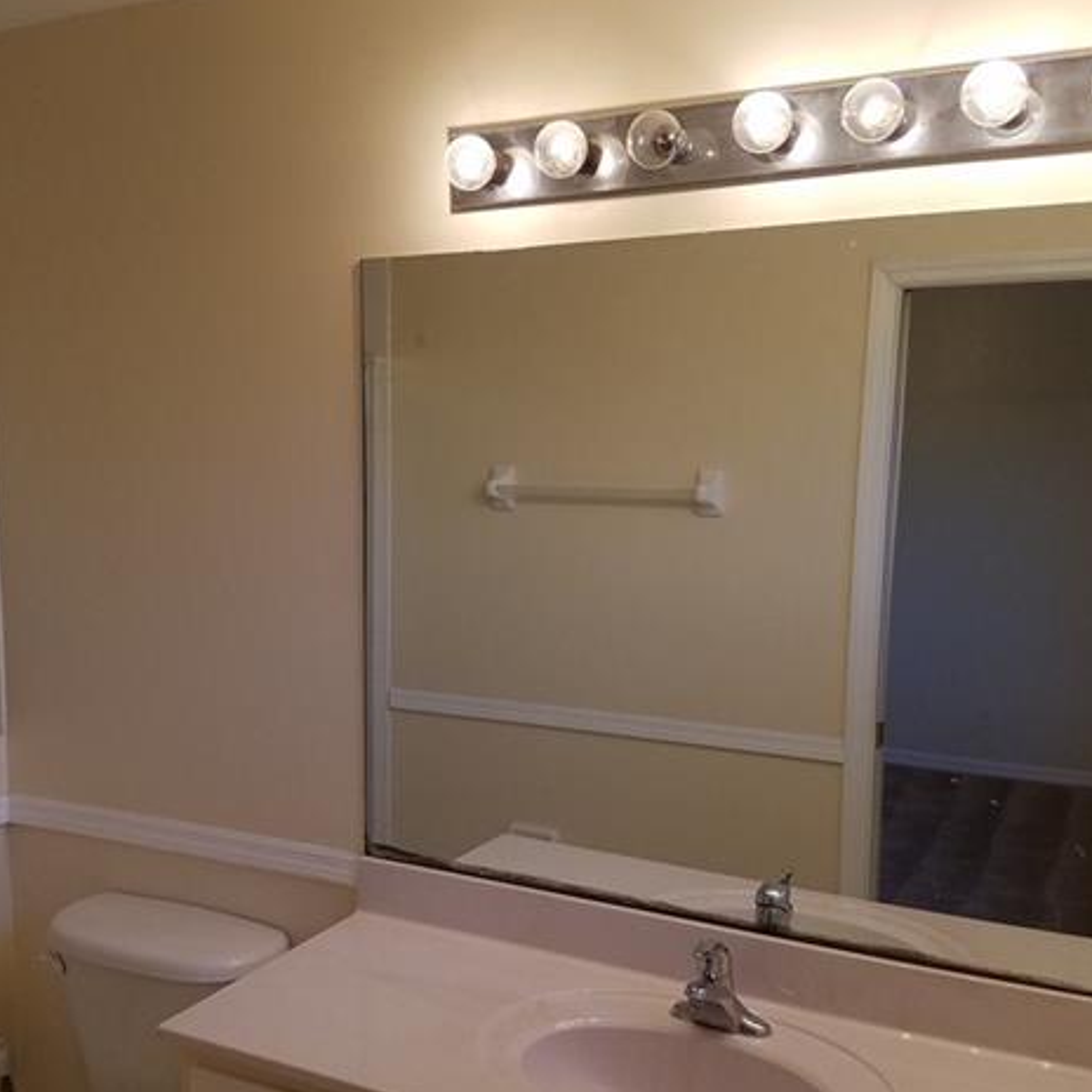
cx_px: 480
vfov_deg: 43.8
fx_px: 1356
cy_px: 612
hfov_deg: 43.8
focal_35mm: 38
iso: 80
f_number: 1.7
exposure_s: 1/120
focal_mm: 4.2
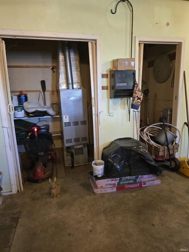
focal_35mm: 23
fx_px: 167
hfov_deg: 58.9
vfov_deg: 73.9
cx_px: 94
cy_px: 126
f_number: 1.7
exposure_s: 1/60
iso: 800
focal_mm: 6.3
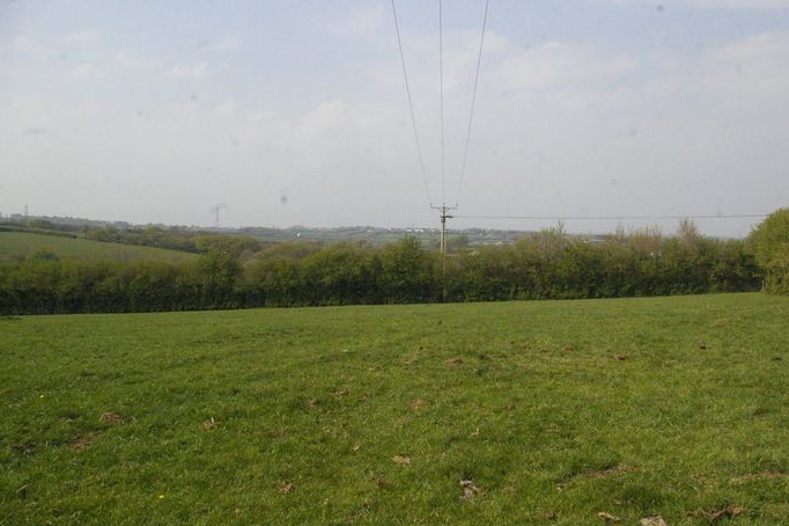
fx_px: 723
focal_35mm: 33
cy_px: 251
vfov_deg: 39.9
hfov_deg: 57.2
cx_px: 429
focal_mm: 20
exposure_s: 1/3000
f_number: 13
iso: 3200
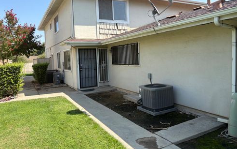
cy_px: 66
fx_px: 181
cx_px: 117
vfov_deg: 44.5
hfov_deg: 66.4
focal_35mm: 28
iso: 50
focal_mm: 5.96
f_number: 1.6
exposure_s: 1/1393
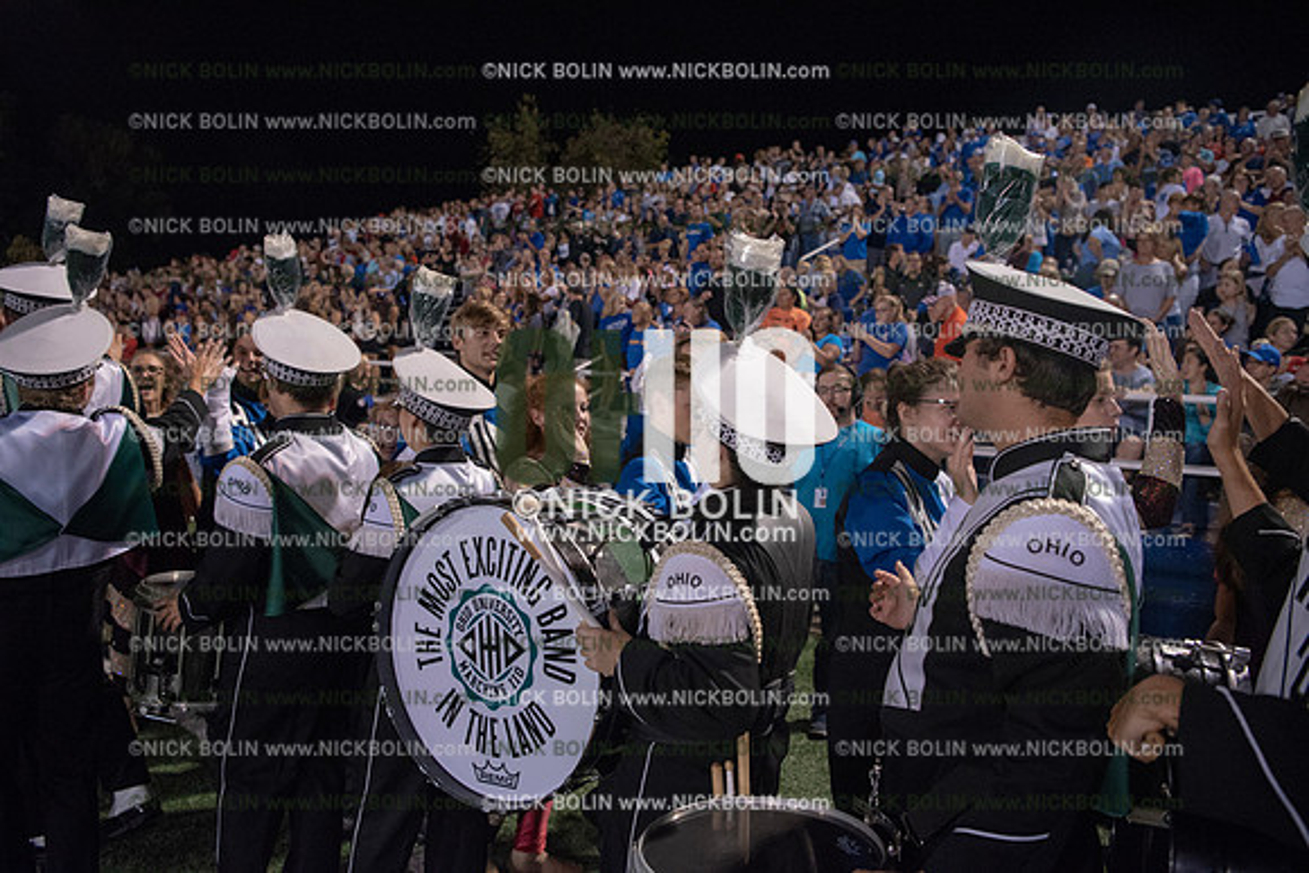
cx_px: 654
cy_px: 436
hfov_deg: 73.7
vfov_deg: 53.2
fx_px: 873
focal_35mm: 24
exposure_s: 1/500
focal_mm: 24
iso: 3200
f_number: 3.2
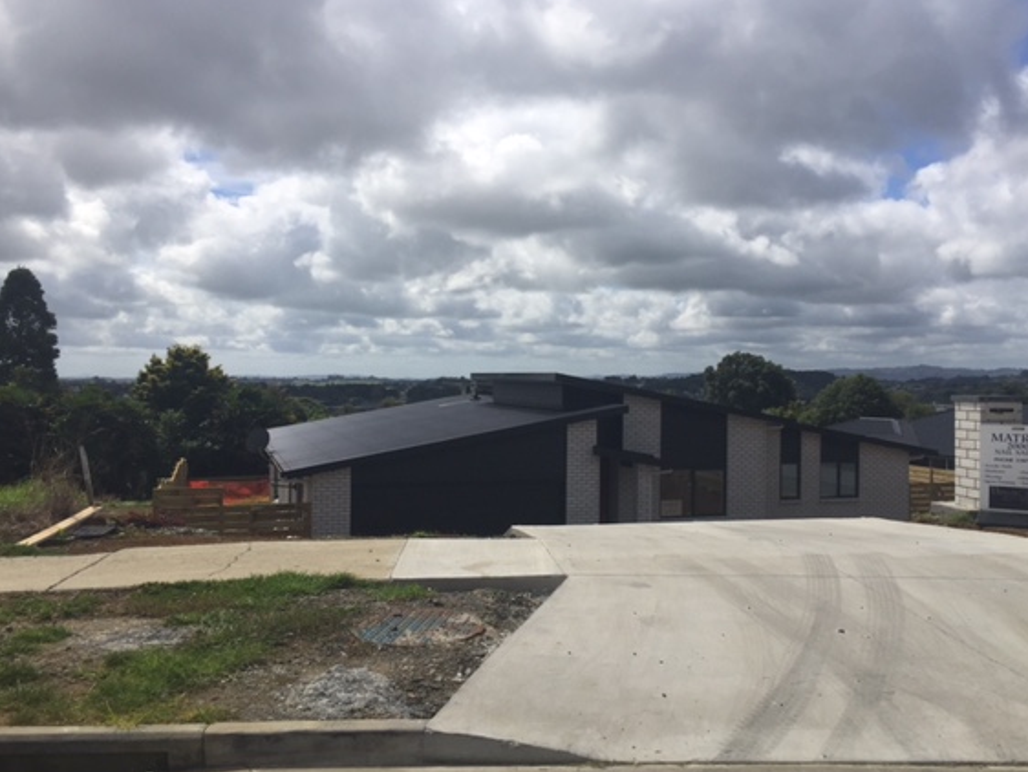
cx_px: 541
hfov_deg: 55.3
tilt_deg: -1.4
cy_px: 379
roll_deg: -2.2
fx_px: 980
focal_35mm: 33
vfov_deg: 43.0
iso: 32
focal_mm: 4.15
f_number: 2.2
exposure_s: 1/4405
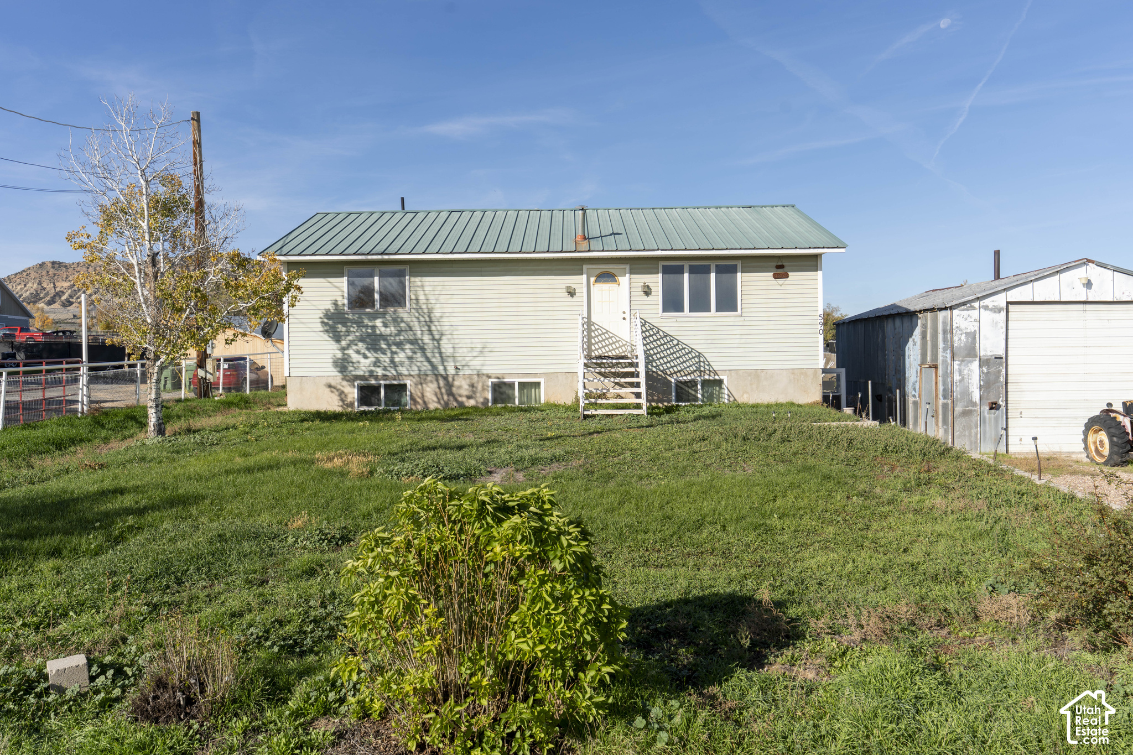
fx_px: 944
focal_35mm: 30
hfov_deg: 61.9
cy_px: 378
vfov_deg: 43.6
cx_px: 566
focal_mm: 30
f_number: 8
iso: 100
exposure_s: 1/200
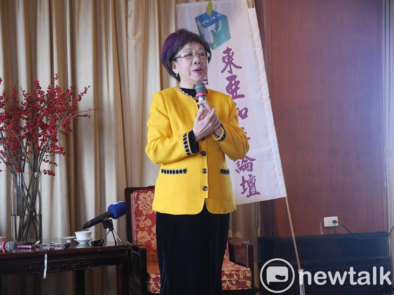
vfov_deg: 20.7
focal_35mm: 71
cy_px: 148
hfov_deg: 27.4
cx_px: 197
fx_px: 808
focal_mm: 35
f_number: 2.8
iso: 500
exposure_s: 1/80
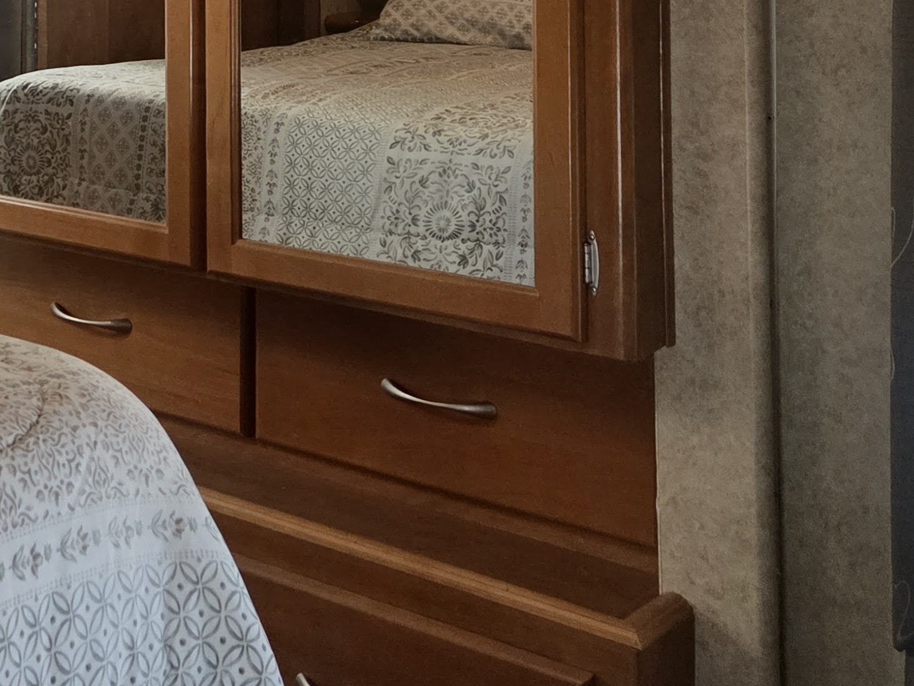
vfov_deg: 21.6
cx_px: -21
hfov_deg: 28.6
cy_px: -138
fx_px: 1663
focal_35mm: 63
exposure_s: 1/120
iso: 800
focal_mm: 5.4
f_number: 1.8
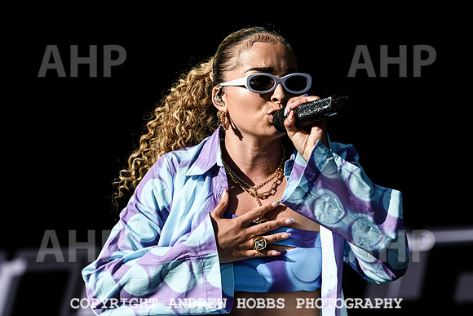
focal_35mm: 221
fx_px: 2902
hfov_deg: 9.3
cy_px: 132
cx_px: 258
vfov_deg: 6.2
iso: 250
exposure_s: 1/1600
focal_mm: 190
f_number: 5
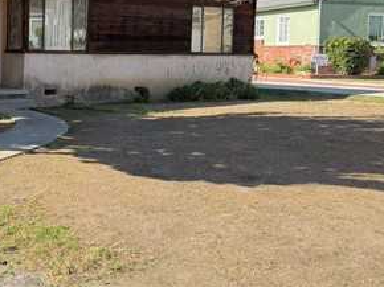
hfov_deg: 32.3
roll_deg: -0.8
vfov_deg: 27.2
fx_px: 587
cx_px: -28
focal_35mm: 53
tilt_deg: -2.8
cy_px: 78
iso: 100
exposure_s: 1/1156
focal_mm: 6.76
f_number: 1.78
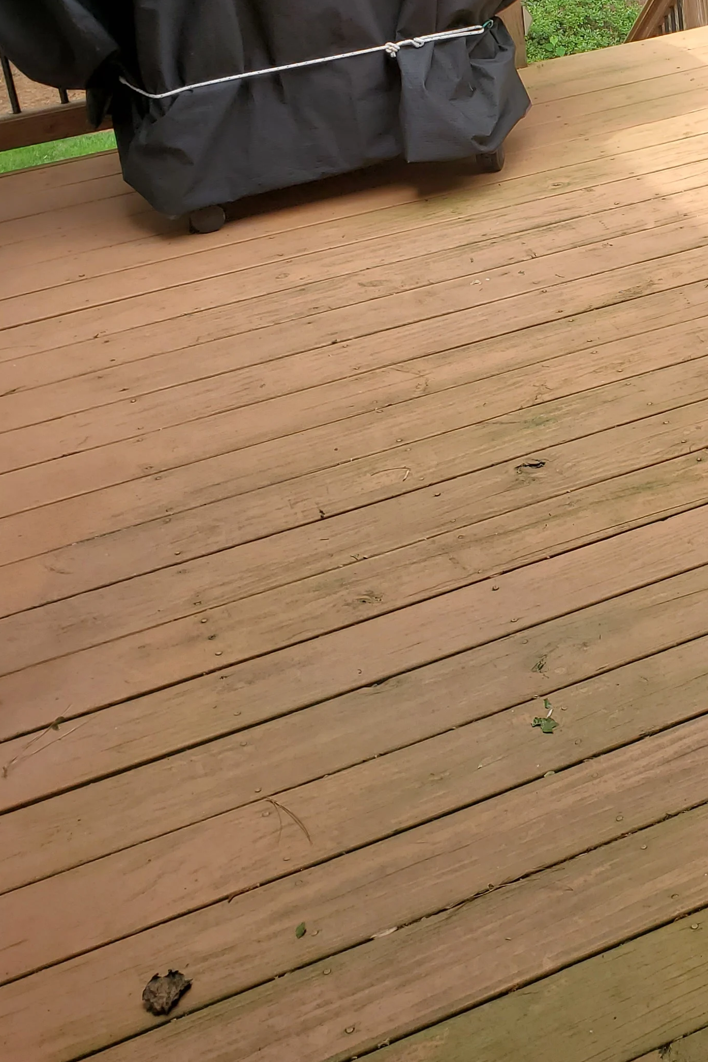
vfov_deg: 36.8
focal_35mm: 53
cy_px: 291
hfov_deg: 24.4
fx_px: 1564
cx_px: 700
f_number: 2.4
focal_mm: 4.3
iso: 50
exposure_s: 1/309
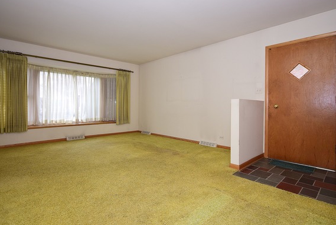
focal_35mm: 19
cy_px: 110
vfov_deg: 65.8
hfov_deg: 88.2
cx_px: 166
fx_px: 173
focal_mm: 11
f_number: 6.3
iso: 500
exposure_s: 1/60
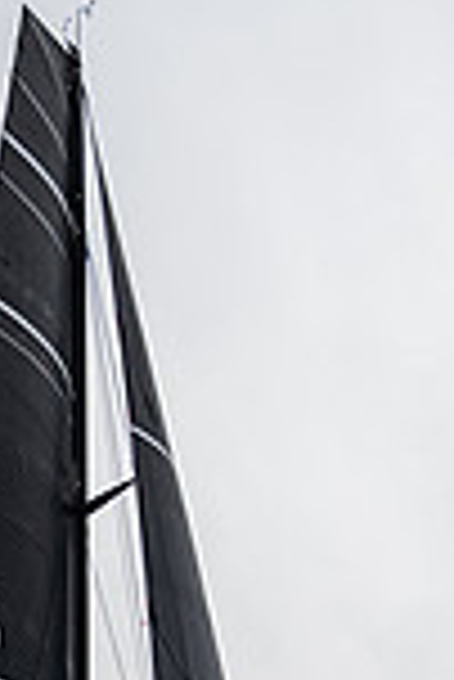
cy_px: 991
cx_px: -4
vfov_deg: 16.6
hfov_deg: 12.0
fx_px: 2133
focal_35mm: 113
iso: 800
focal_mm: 38
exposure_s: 1/2000
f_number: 6.3
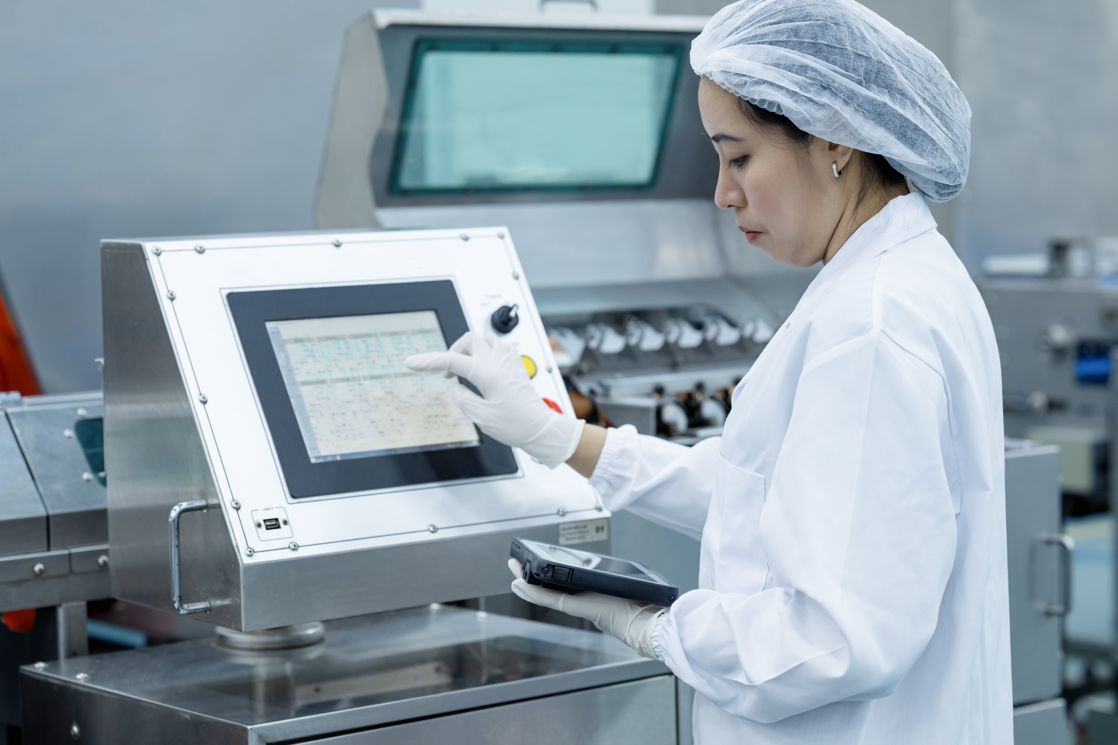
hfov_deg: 23.9
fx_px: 2640
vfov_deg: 16.1
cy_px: 372
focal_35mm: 85
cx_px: 559
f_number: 4
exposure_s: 1/125
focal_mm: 85
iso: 1000
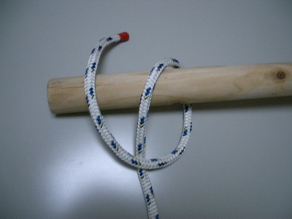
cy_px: 110
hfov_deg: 52.6
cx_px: 146
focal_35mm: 35
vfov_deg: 40.7
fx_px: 295
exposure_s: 1/60
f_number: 2.6
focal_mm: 5.8
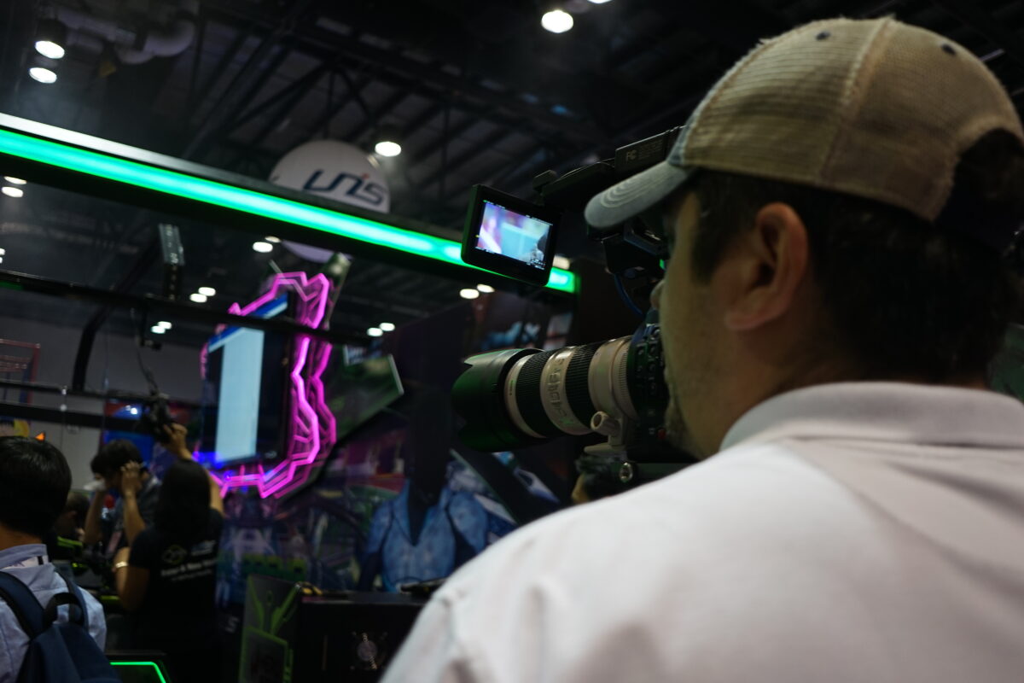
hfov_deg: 61.9
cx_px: 512
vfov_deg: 43.6
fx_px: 853
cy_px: 342
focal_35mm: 30
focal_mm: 20
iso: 320
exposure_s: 1/60
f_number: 2.8
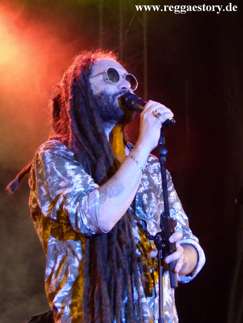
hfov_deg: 14.5
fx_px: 954
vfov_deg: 19.3
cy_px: 162
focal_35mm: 102
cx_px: 122
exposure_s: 1/40
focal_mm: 18.3
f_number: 2.8
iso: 400
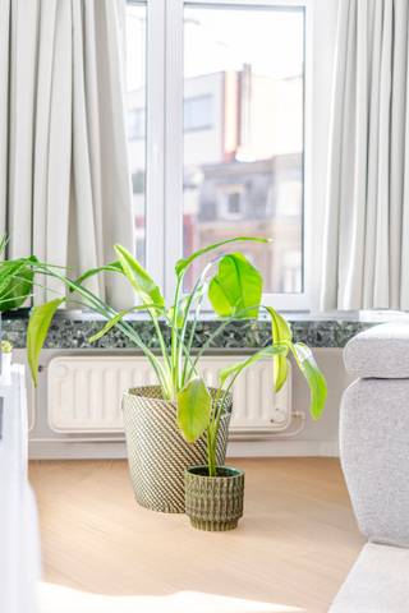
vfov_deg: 39.6
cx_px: 204
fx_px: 852
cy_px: 306
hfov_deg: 27.0
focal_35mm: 50
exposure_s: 1/1000
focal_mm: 50
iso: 400
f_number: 1.8
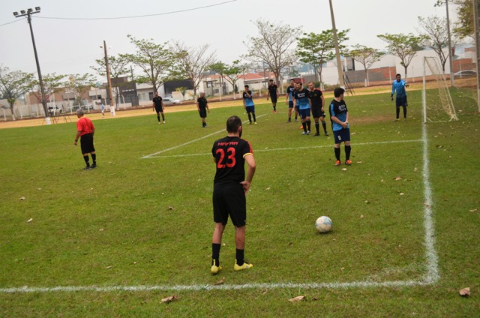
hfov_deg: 43.7
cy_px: 159
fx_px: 599
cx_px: 240
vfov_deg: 29.7
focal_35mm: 45
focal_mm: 30
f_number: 4.5
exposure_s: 1/200
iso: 100
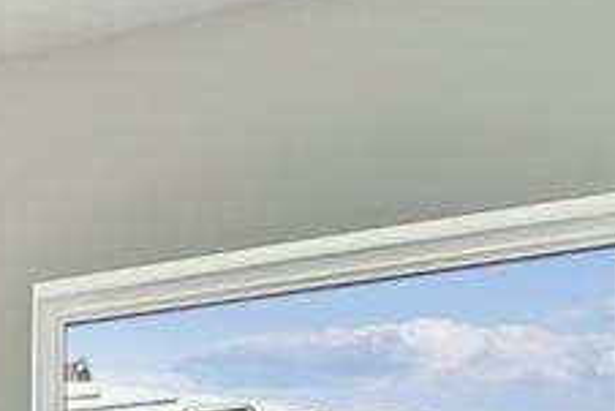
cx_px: -1040
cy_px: 912
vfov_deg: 11.3
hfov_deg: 12.6
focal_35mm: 106
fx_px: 1812
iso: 100
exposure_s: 1/100
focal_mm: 10
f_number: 7.1
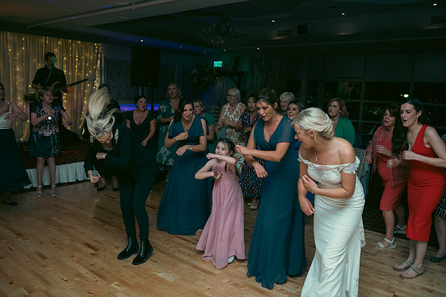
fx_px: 384
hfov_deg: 60.3
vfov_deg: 42.3
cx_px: 223
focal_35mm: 31
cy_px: 148
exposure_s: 1/160
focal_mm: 31
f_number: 3.5
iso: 500
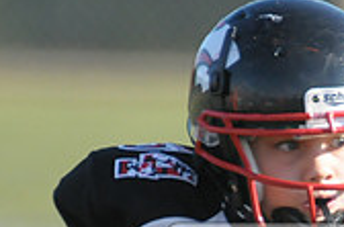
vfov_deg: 0.7
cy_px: 300
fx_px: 18762
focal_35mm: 1969
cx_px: 410
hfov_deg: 1.1
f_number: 4
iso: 1600
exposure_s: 1/4000
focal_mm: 380
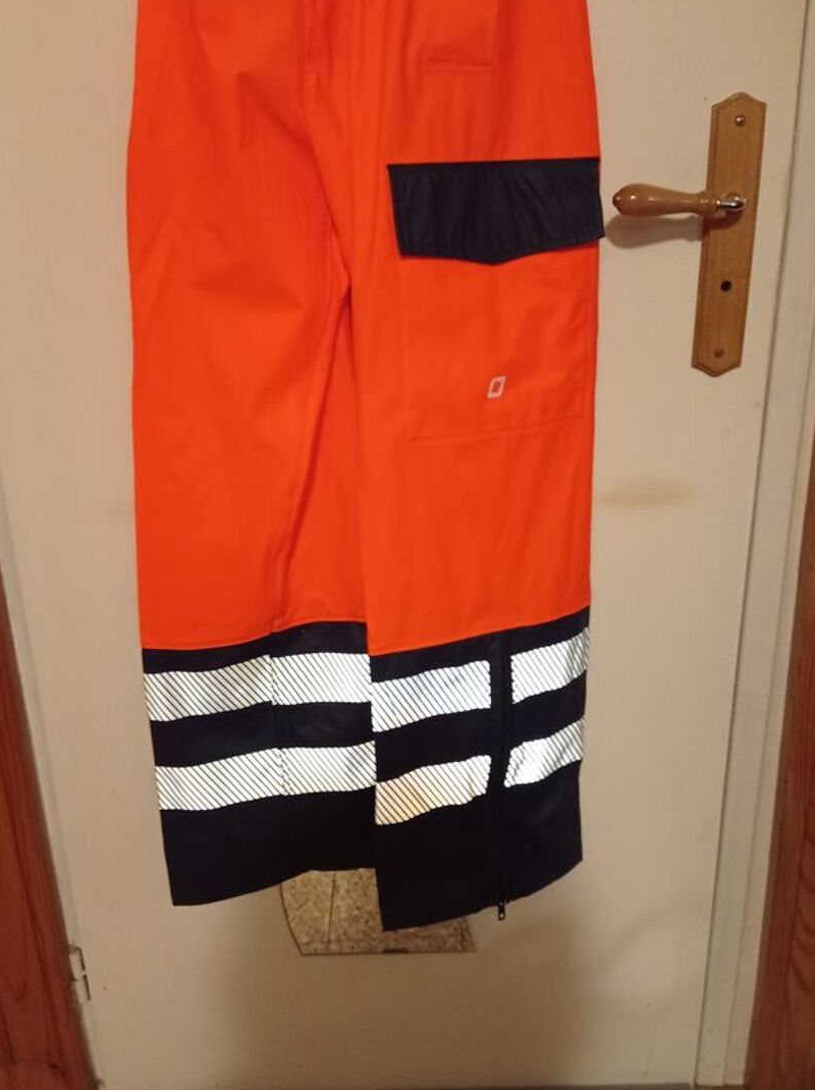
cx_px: 423
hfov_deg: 40.6
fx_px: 1101
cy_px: 546
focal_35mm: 35
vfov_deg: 52.7
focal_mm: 4.74
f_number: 1.79
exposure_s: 1/25
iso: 683
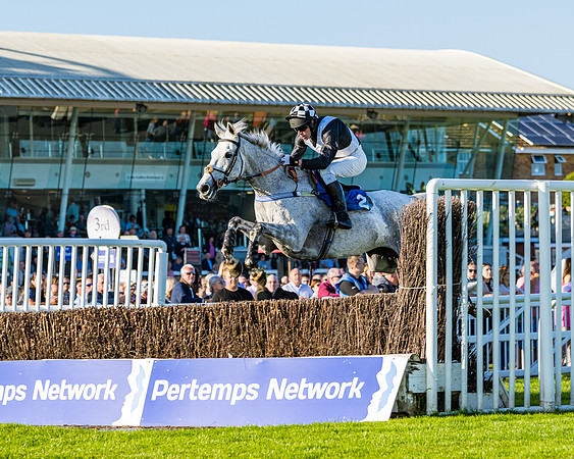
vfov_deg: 9.2
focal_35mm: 168
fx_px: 2849
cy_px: 203
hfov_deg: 11.5
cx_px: 270
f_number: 4
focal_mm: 100
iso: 200
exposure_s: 1/1250
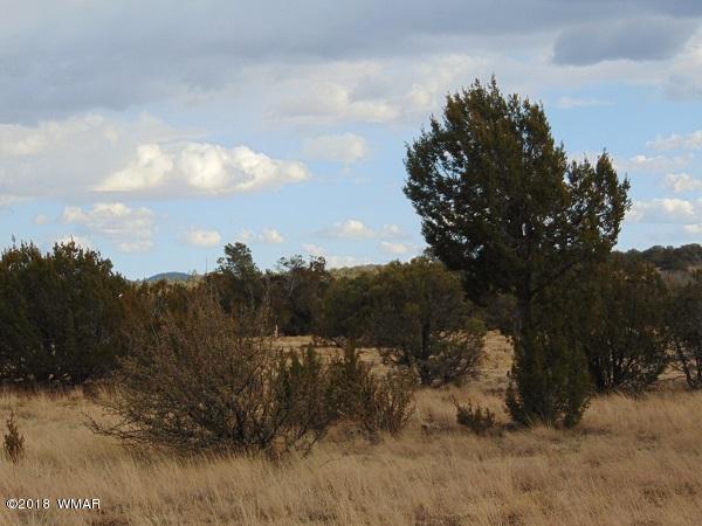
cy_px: 263
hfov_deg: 18.2
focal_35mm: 108
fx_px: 2190
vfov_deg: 13.7
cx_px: 351
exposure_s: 1/640
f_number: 3.9
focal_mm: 19.4
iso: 80
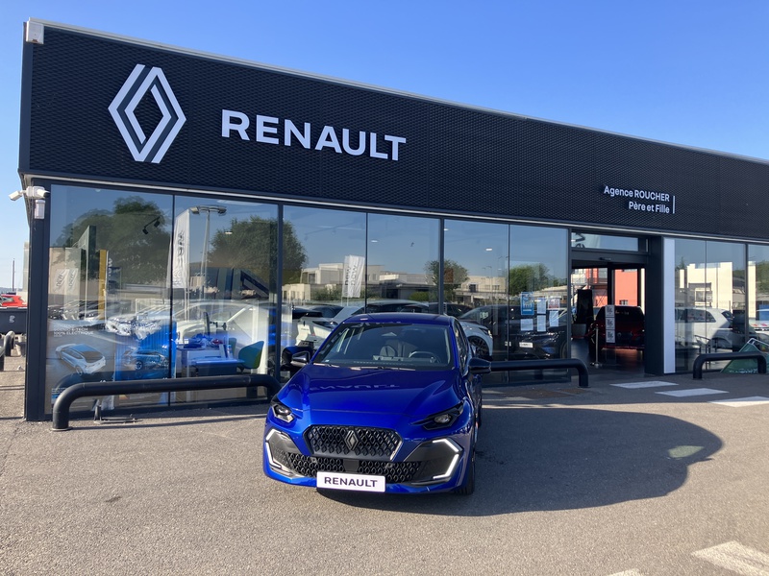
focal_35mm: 28
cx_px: 384
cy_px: 288
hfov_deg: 63.4
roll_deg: +0.4
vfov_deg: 49.7
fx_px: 622
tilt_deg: +1.7
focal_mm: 3.99
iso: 32
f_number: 1.8
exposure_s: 1/534
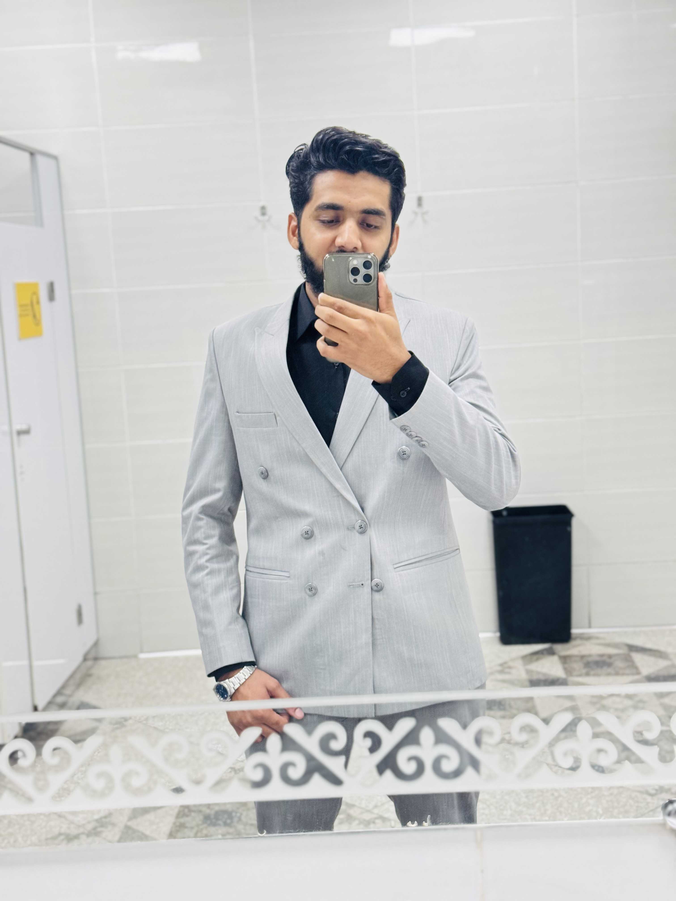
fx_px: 1250
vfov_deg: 39.7
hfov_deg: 30.3
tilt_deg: -7.7
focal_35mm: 48
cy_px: 450
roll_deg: +3.2
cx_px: 338
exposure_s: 1/33
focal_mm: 6.76
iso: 250
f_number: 1.78
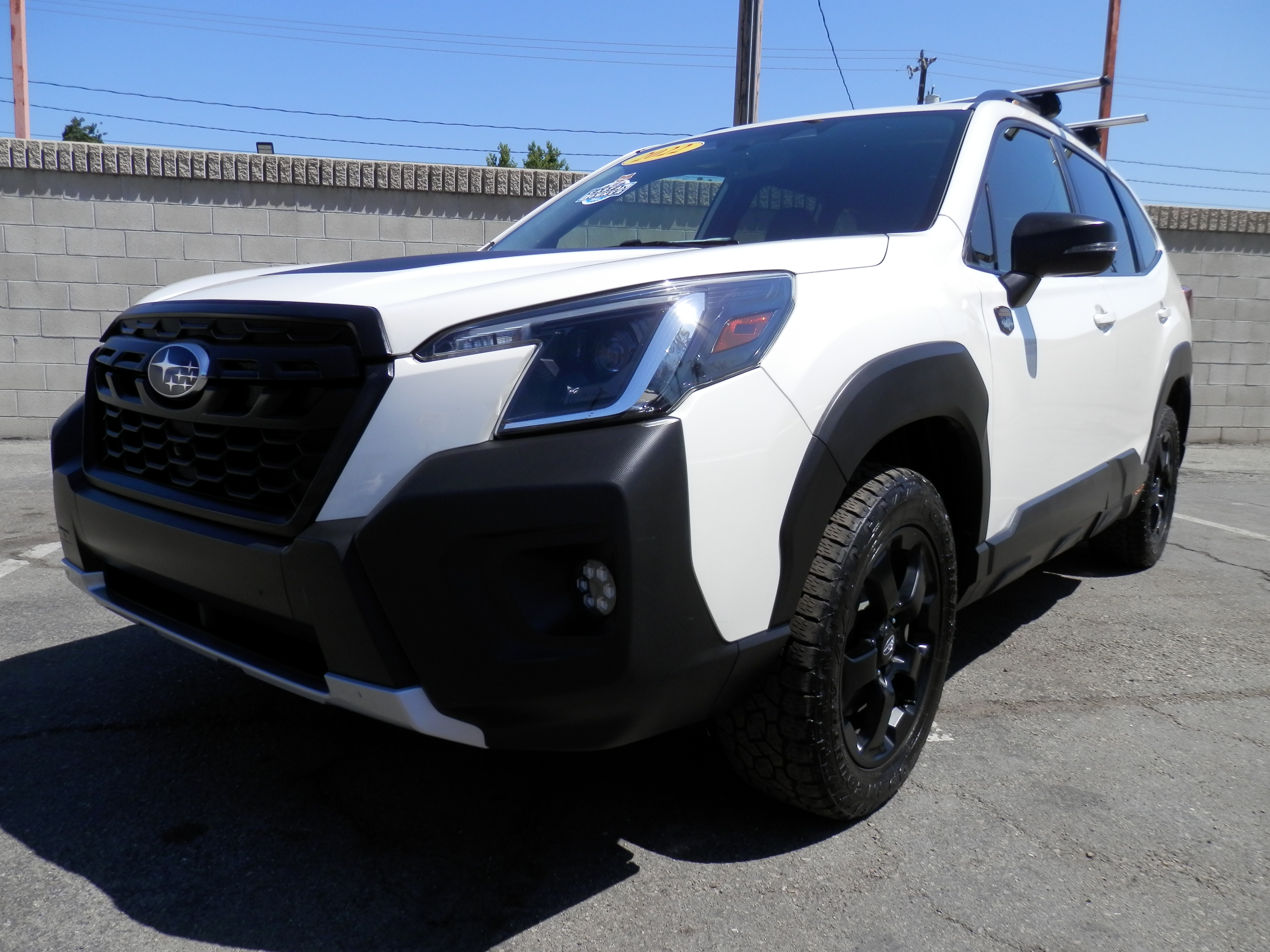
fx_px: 917
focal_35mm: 25
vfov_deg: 54.9
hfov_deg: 69.4
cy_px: 476
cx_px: 635
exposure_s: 1/1250
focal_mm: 4.5
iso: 80
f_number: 3
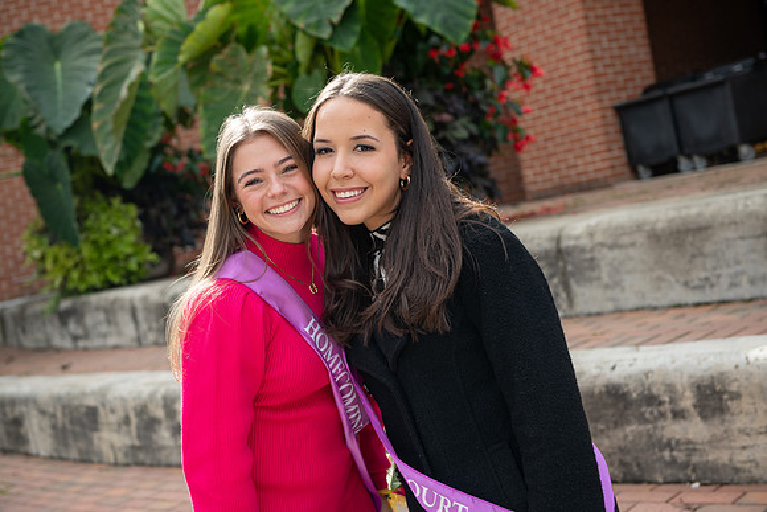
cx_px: 384
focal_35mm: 58
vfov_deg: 23.4
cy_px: 256
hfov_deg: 34.5
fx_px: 1236
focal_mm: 58
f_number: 4
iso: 100
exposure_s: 1/400
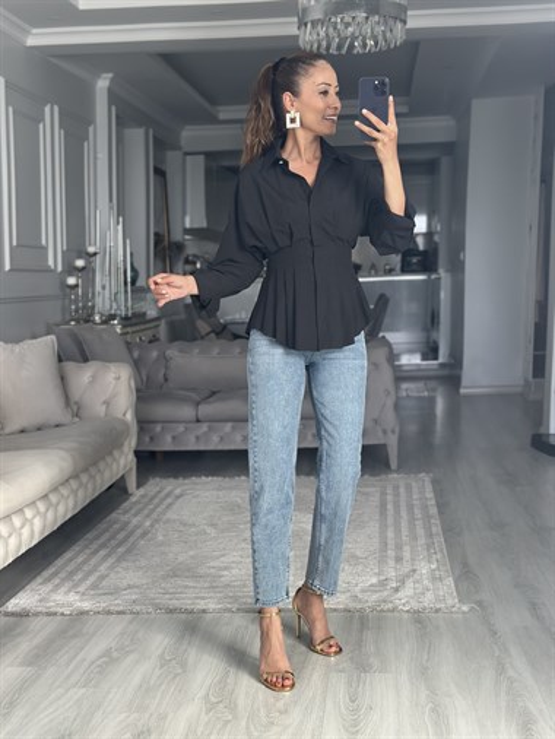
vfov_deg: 39.6
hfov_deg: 30.3
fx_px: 1025
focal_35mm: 48
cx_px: 278
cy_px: 370
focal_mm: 6.86
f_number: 1.78
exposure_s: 1/135
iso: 125
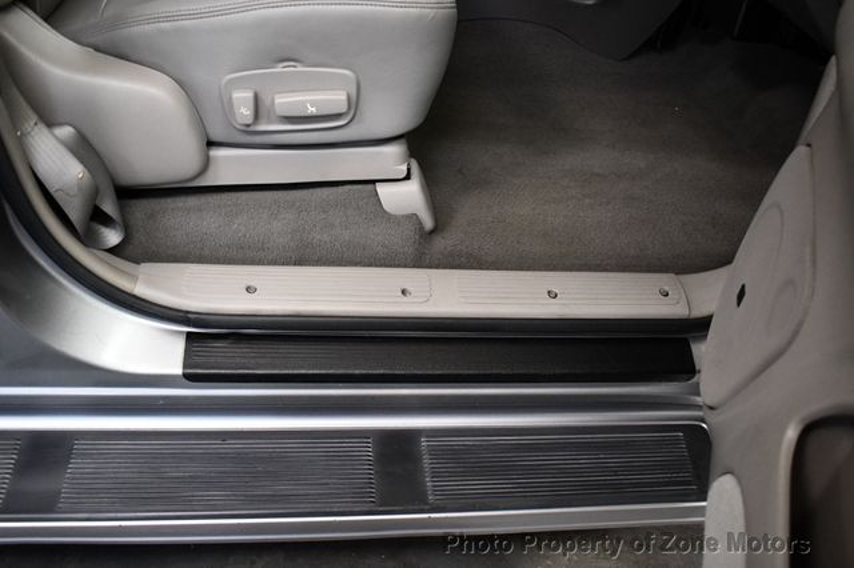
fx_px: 782
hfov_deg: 57.2
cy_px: 284
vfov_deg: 39.9
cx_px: 427
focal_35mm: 33
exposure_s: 1/125
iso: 2500
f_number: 3.8
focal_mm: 22
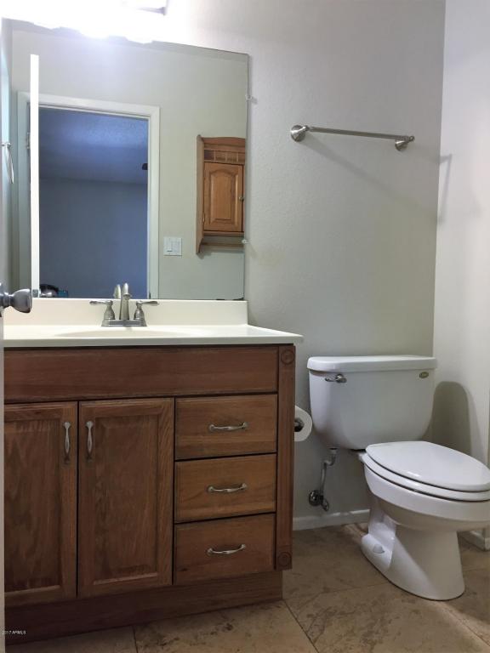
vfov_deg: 61.7
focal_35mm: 29
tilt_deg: -4.9
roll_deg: -0.3
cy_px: 326
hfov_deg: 48.2
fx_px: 547
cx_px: 245
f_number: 2.2
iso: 100
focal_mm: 4.15
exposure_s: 1/30
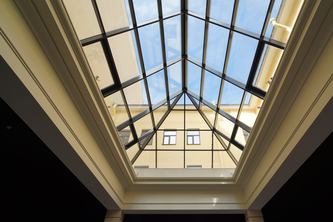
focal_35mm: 19
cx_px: 189
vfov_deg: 64.4
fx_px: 176
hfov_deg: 86.4
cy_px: 122
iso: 100
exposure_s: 1/30
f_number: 10
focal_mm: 16
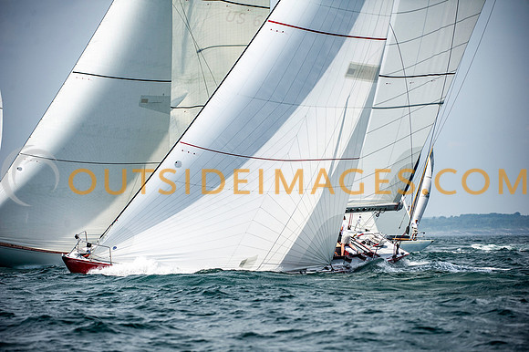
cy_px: 176
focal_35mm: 220
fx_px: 3231
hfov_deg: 9.4
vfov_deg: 6.2
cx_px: 264
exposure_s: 1/4000
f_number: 5
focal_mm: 220
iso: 400
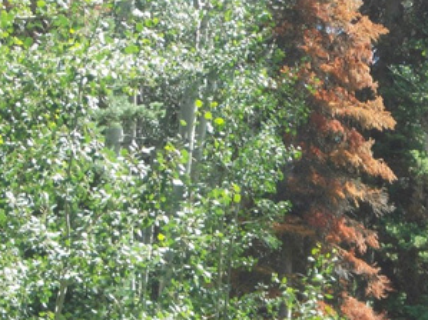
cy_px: 134
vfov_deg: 5.3
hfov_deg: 7.1
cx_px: 318
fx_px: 3436
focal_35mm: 278
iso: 125
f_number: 6.5
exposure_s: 1/60
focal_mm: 23
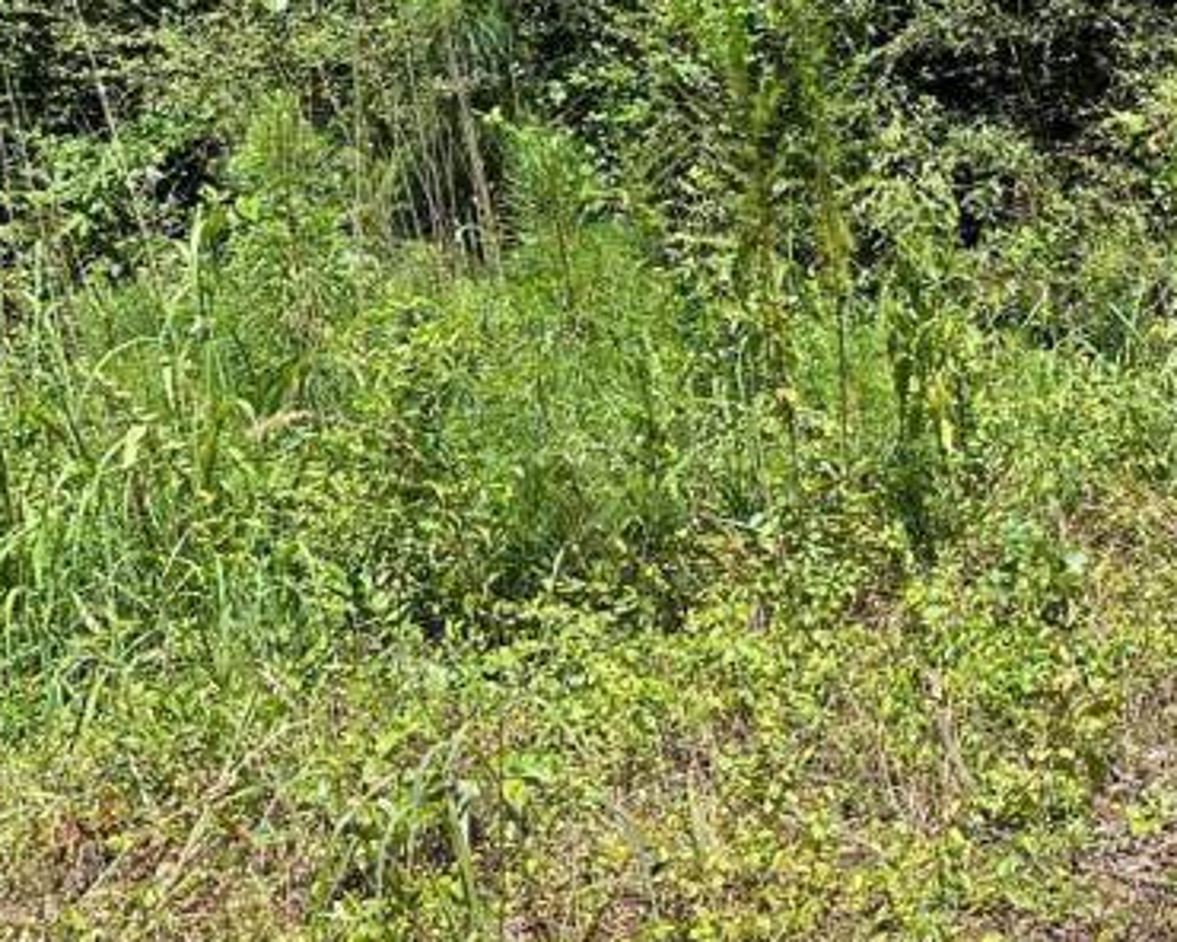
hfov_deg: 20.9
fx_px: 2647
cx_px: 1820
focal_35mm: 76
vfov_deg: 20.0
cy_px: 255
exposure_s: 1/2353
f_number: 1.78
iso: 80
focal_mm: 6.86
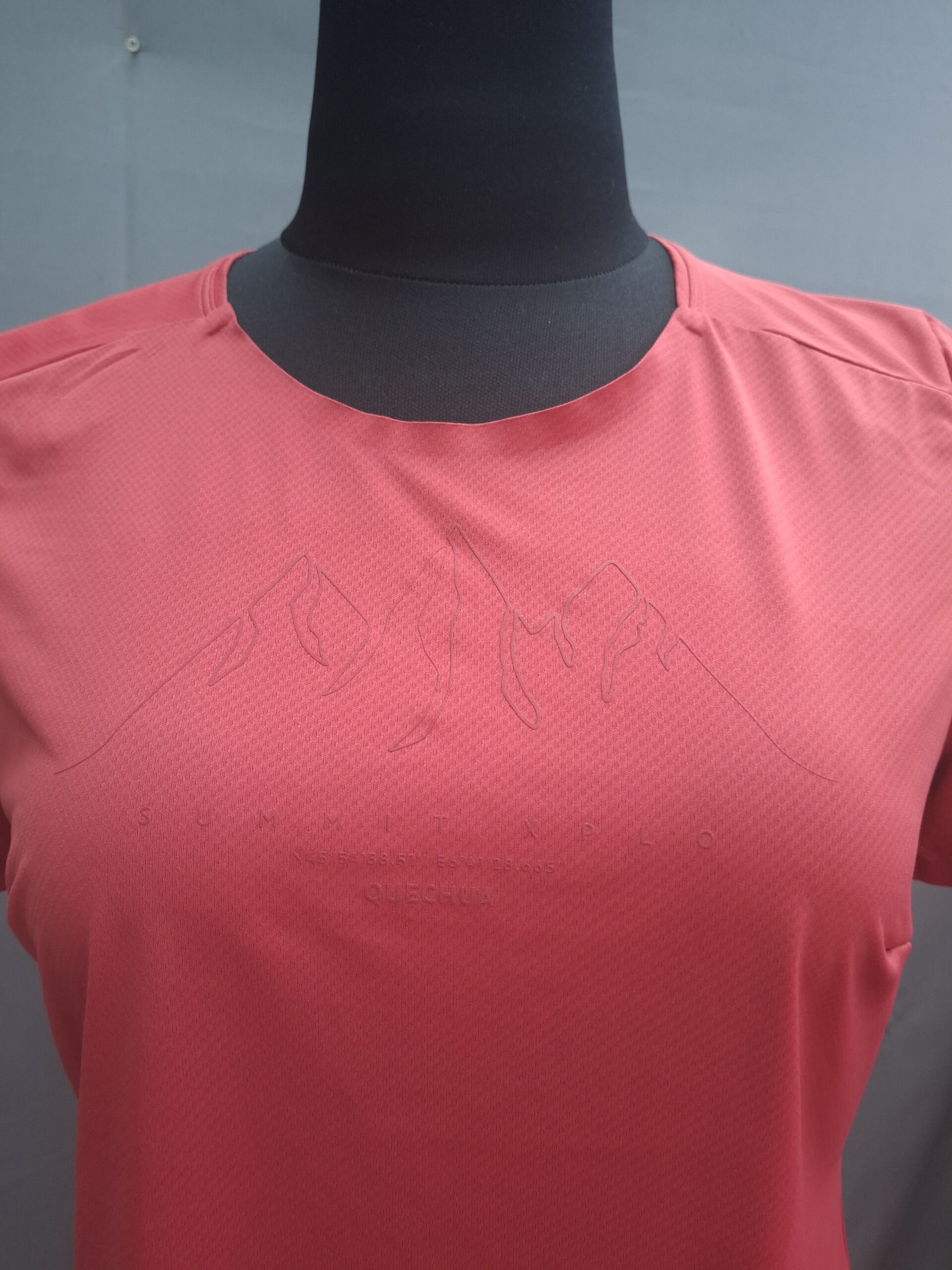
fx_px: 843
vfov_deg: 73.9
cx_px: 476
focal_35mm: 23
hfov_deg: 58.9
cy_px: 635
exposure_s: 1/100
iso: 160
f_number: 1.8
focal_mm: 5.54
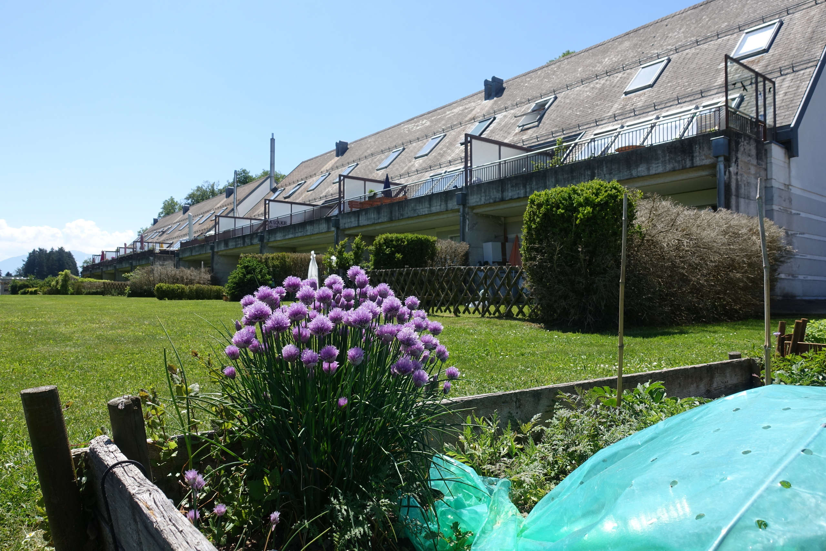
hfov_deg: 73.7
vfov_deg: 53.1
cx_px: 413
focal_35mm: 24
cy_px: 276
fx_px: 551
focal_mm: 8.8
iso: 125
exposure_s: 1/400
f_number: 5.6
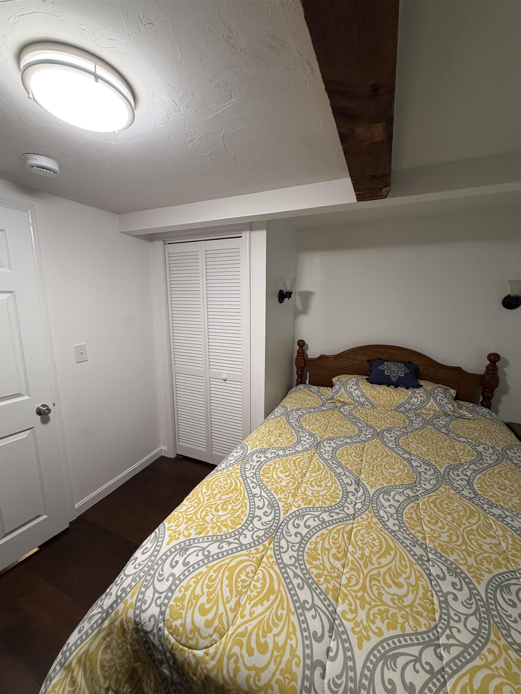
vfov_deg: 102.1
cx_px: 260
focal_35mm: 14
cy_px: 347
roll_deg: -0.5
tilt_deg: -9.7
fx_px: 281
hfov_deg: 85.7
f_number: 2.2
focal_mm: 2.22
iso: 250
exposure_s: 1/60
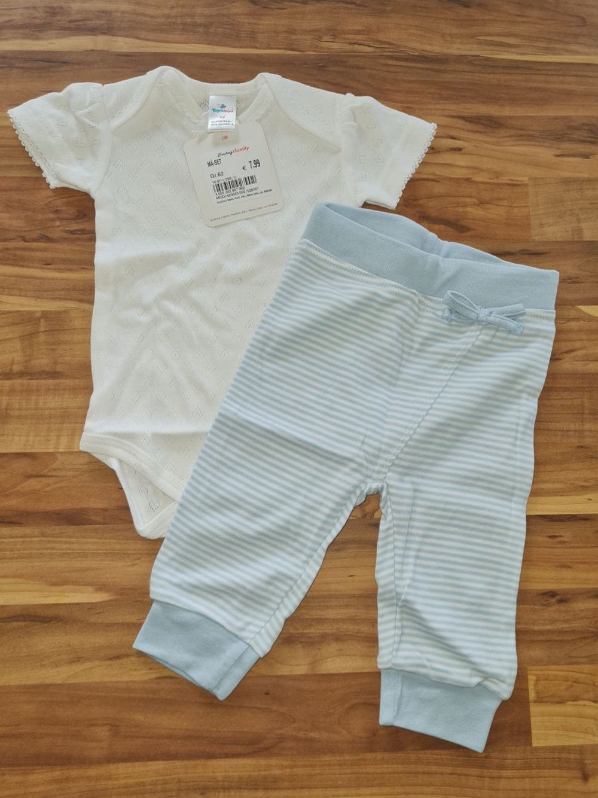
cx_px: 299
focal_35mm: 26
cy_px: 399
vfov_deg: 67.3
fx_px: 599
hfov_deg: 53.0
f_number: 1.8
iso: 125
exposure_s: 1/100
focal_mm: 5.4
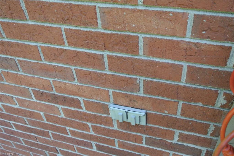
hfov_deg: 49.5
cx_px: 117
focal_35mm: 39
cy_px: 78
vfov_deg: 34.3
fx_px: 254
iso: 200
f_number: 4
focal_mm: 14.5
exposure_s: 1/80
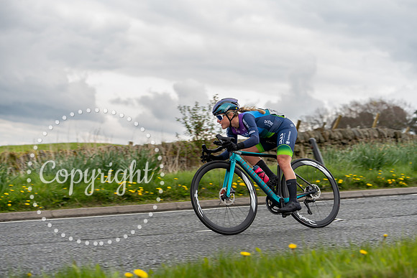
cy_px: 139
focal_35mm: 70
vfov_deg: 19.5
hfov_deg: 28.8
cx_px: 208
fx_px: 811
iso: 200
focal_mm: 70
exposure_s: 1/640
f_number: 3.5
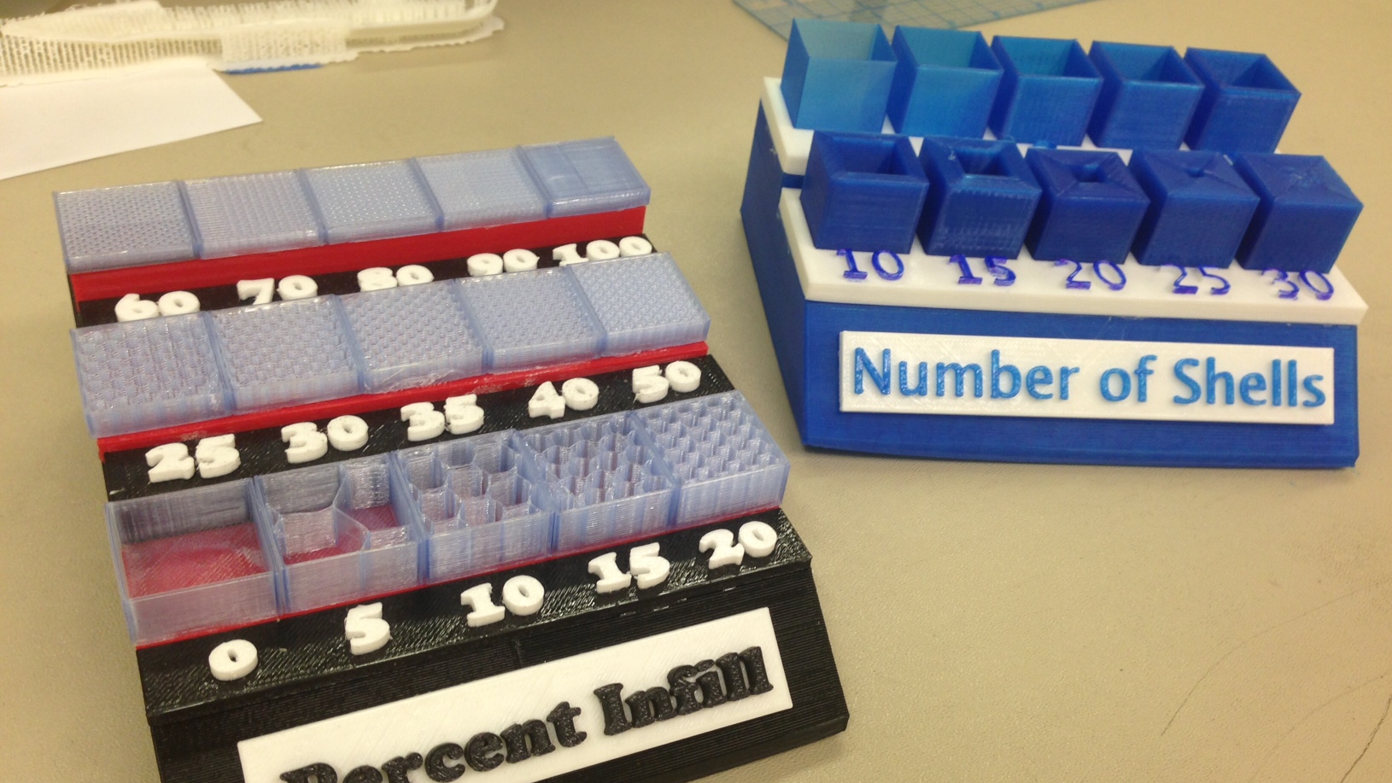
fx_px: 1329
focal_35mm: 36
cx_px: 696
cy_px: 478
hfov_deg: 55.3
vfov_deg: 32.7
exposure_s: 1/20
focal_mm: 4.13
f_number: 2.4
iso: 50
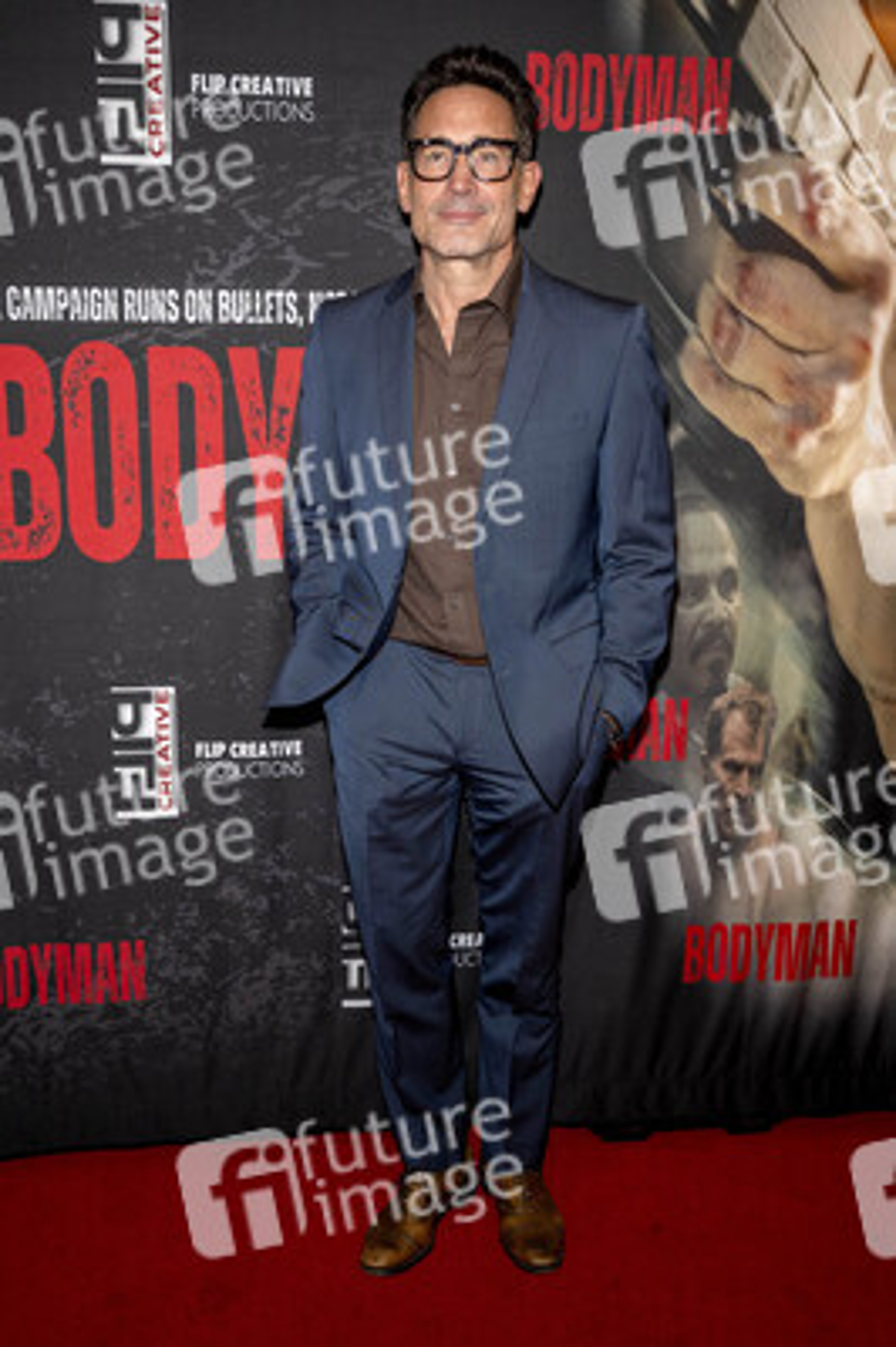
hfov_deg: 39.9
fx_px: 1234
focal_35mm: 33
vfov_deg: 57.3
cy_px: 674
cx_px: 448
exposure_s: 1/200
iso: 800
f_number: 5.6
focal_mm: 33
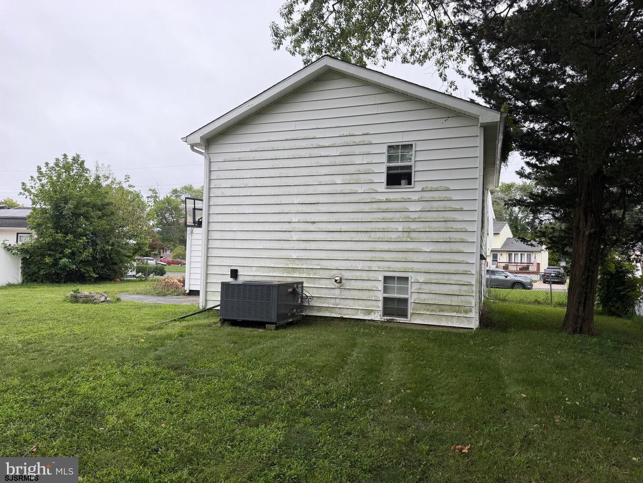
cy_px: 242
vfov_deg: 56.8
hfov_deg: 71.6
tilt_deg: +0.4
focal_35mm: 24
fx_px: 446
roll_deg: -1.8
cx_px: 322
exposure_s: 1/336
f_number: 1.78
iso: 80
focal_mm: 6.76
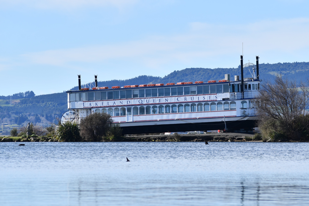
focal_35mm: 217
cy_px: 103
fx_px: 1862
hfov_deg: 9.5
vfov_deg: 6.3
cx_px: 154
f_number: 8
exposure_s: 1/640
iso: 125
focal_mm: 145
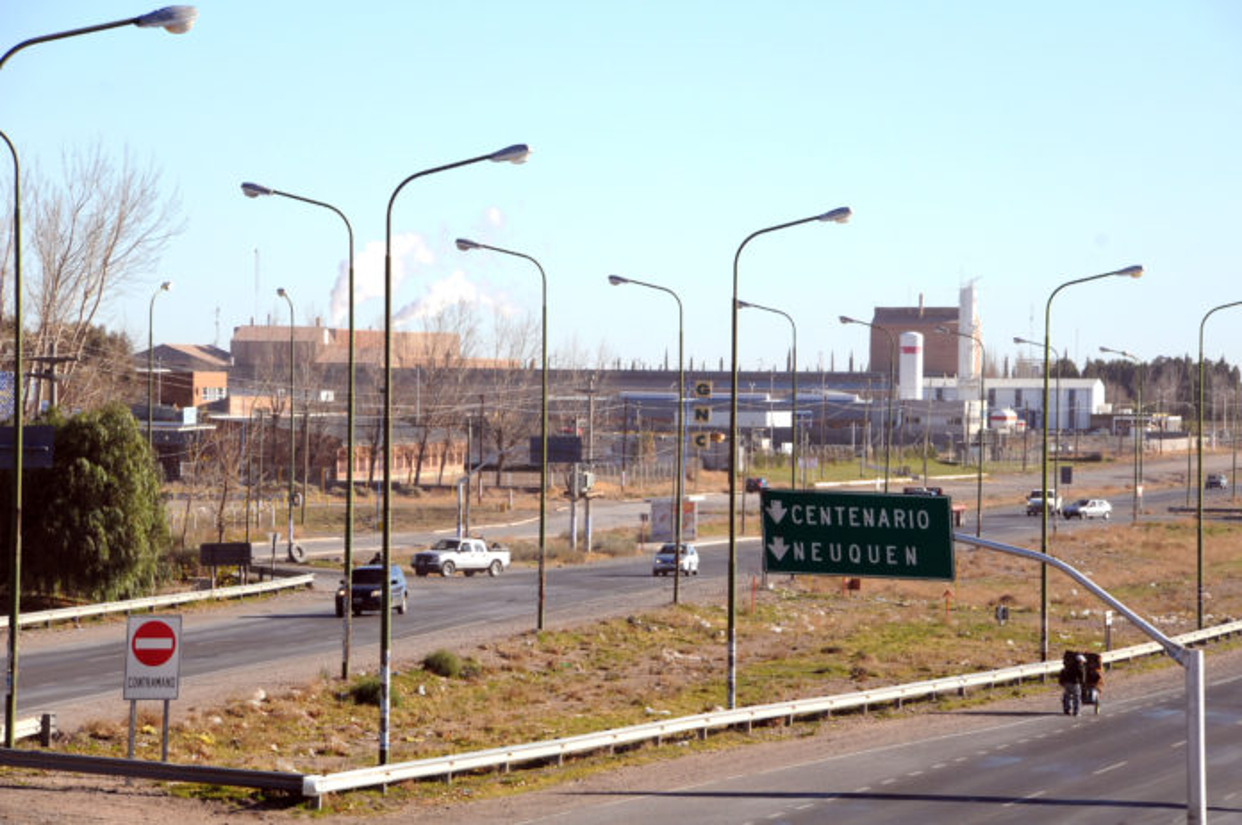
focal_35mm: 168
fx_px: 5788
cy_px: 412
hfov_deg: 12.2
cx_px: 621
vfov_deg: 8.1
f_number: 11
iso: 400
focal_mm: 112
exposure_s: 1/400
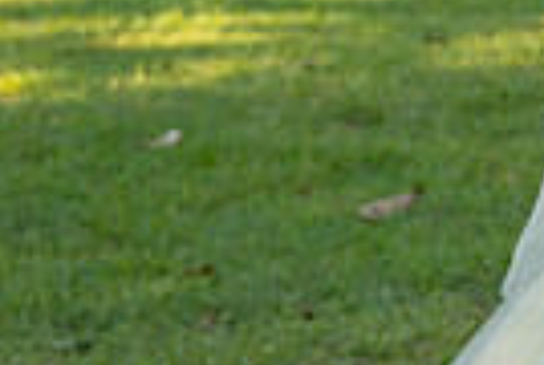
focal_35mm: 302
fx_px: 4574
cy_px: -286
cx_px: 1133
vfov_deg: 4.5
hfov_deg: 6.6
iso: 200
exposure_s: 1/200
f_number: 7.1
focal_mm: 70
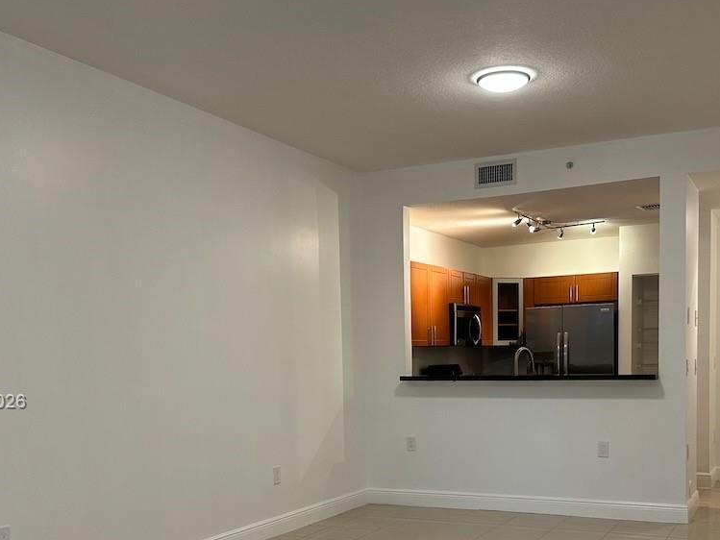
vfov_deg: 34.4
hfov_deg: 45.7
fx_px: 853
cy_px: 403
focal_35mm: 41
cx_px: 396
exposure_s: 1/60
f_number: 1.78
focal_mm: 6.86
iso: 125
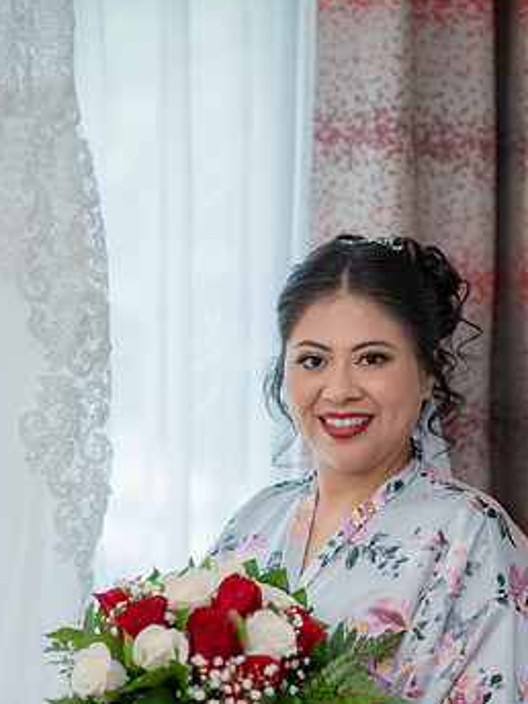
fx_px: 2176
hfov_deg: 13.8
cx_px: 282
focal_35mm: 107
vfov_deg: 18.3
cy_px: 438
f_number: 2
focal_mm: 85
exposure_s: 1/125
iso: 125
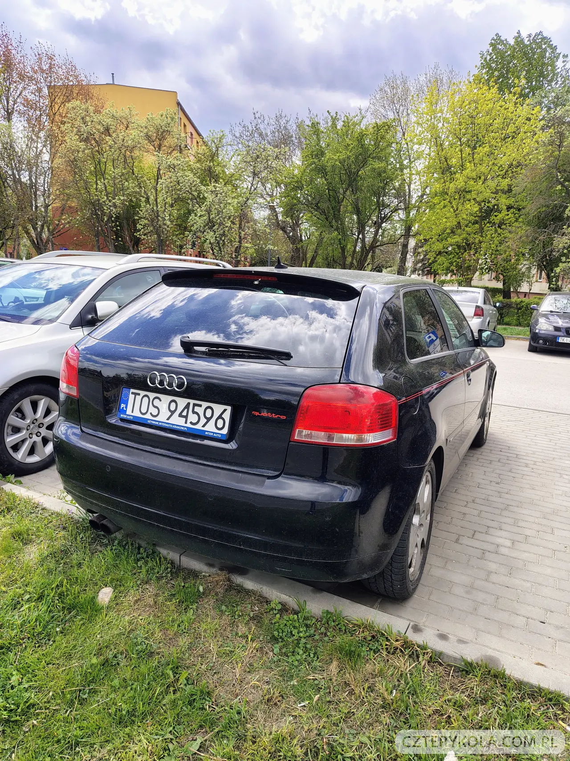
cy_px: 380
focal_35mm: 24
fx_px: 527
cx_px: 285
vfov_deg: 71.6
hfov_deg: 56.8
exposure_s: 1/477
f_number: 1.8
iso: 100
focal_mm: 5.56
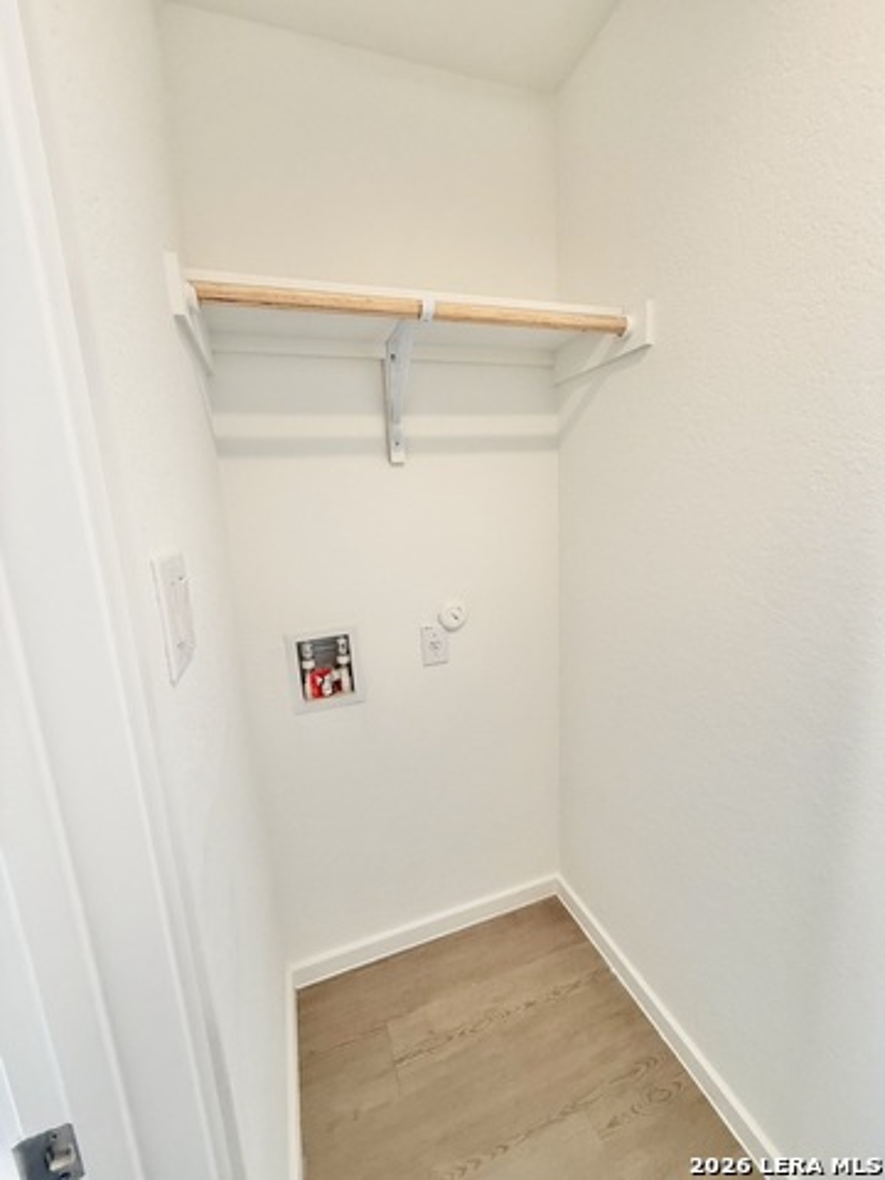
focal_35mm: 14
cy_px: 590
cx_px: 442
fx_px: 477
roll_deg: +3.4
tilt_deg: -10.5
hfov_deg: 85.7
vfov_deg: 102.1
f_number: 2.2
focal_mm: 2.22
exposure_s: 1/120
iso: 125
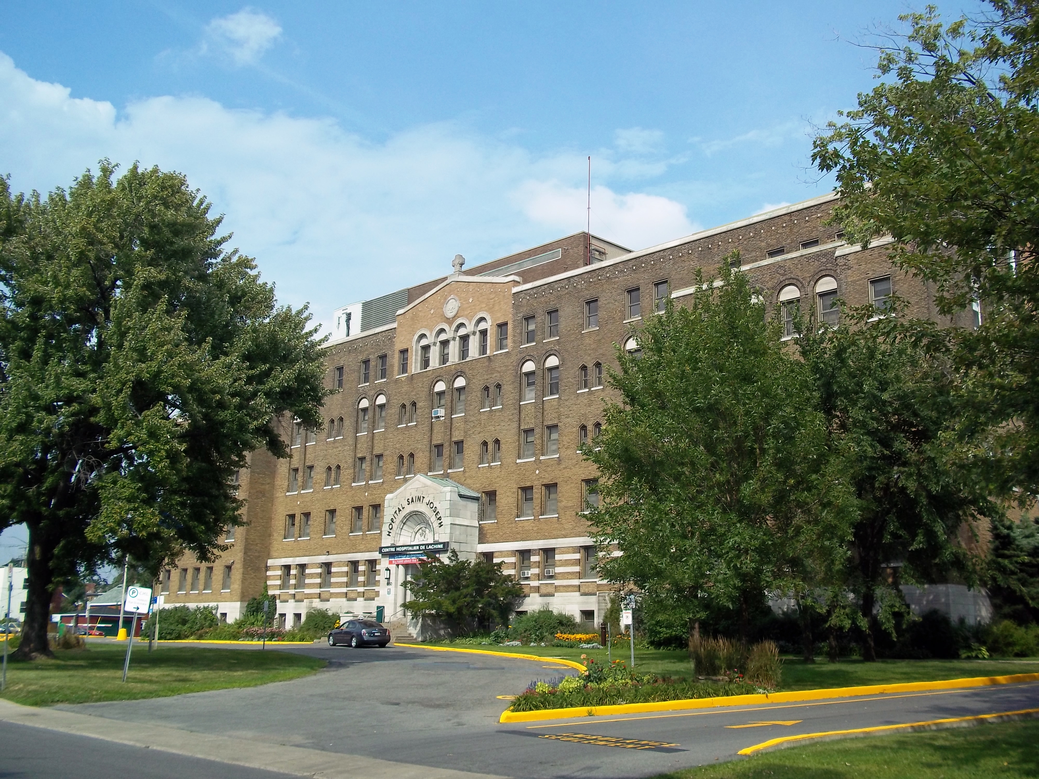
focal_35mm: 36
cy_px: 390
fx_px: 1081
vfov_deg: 39.7
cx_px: 520
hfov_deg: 51.4
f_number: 8
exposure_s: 1/200
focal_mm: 6.5
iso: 80
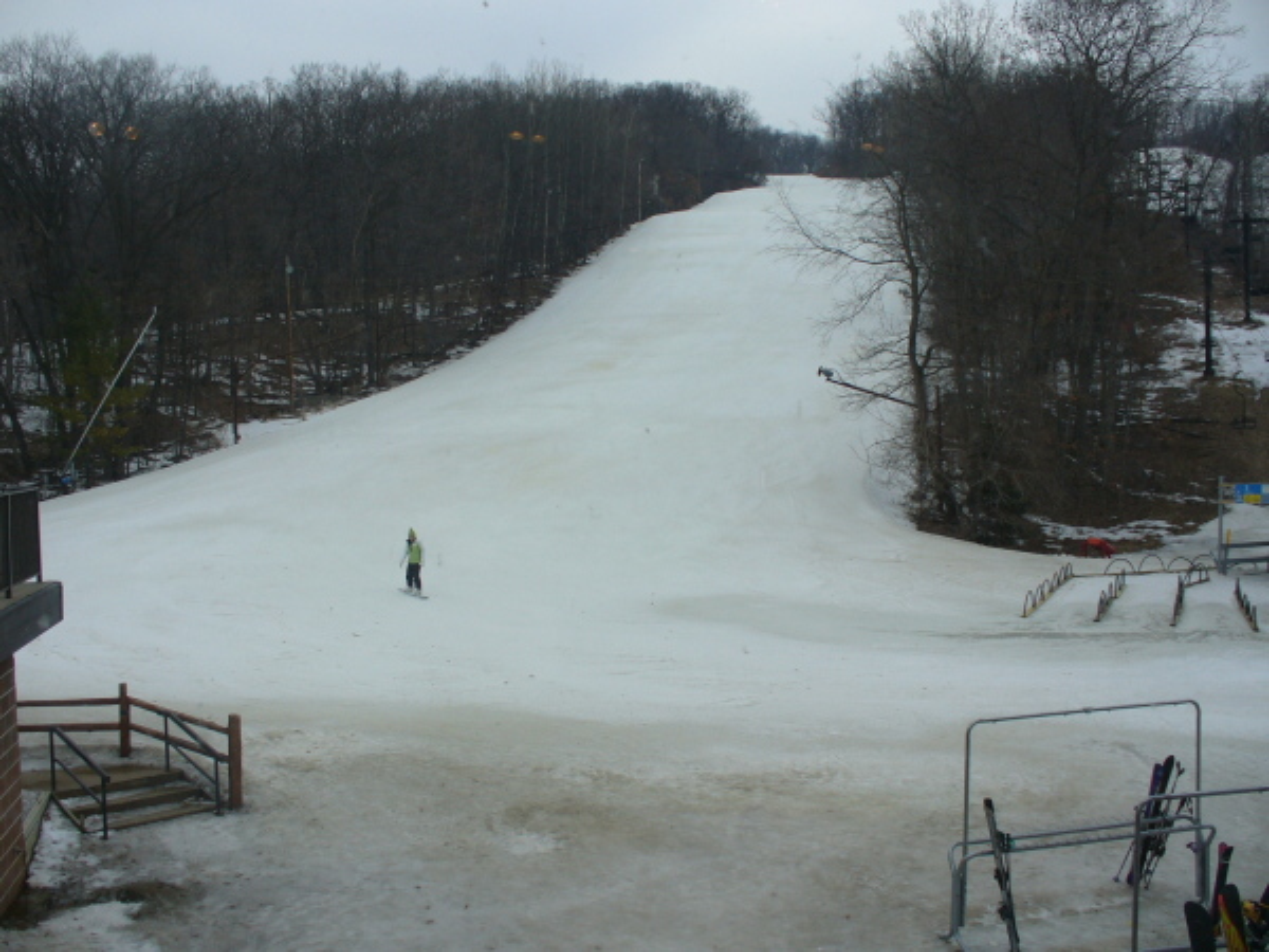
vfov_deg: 38.7
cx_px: 634
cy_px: 476
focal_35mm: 37
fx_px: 1356
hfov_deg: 50.1
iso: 80
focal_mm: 6.1
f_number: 5.6
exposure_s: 1/125
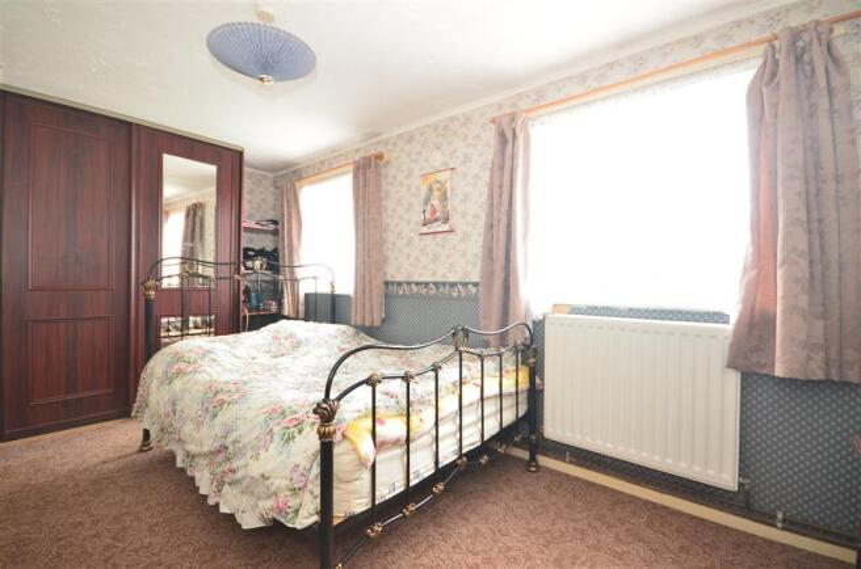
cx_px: 430
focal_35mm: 15
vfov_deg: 77.0
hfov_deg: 100.5
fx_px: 358
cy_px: 284
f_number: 6.3
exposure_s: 1/5
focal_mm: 10
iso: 640
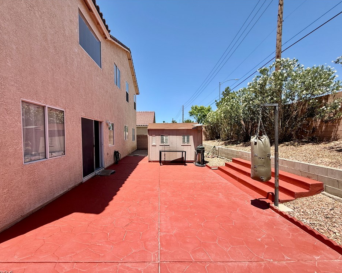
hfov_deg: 96.7
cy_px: 139
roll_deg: +0.2
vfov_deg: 84.0
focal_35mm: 15
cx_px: 161
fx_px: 152
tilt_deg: -1.1
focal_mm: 2.22
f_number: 2.2
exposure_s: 1/1497
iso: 50
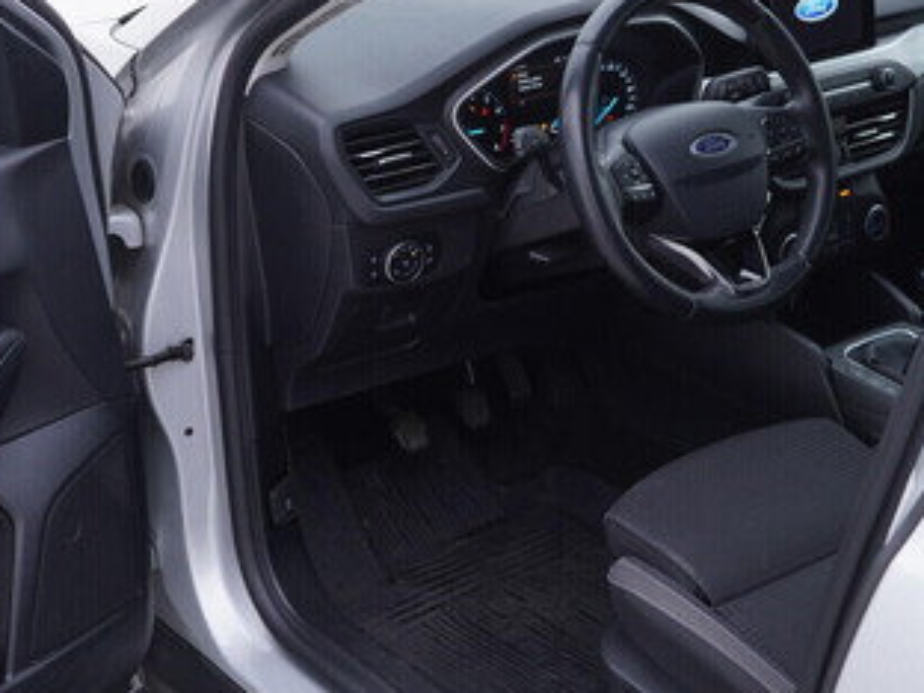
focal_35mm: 61
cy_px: 268
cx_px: 441
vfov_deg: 24.0
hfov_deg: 31.7
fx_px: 1628
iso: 125
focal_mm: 24
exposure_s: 1/50
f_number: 3.2
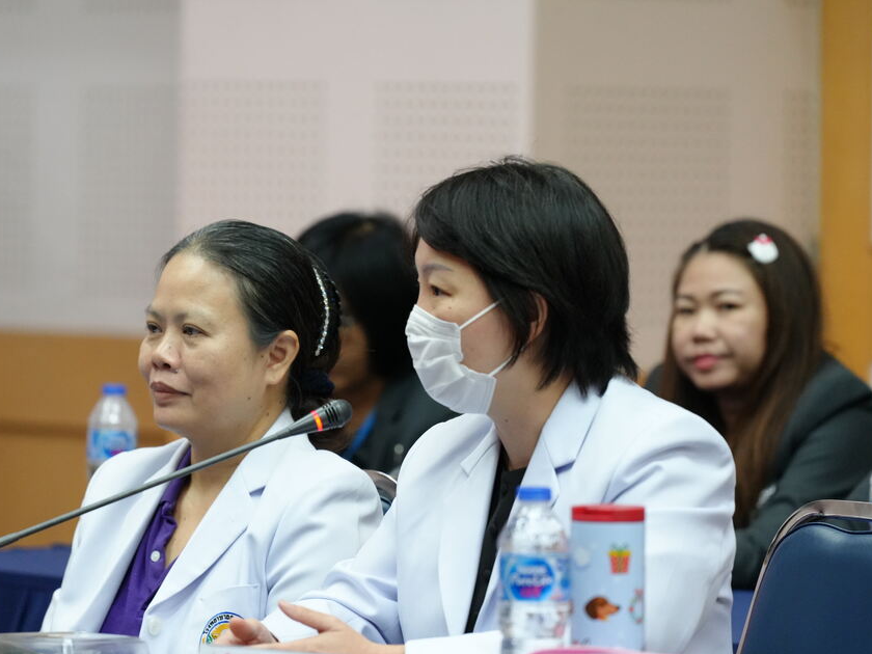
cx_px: 439
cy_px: 345
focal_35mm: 229
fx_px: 5769
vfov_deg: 6.5
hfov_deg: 8.6
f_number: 4.5
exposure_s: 1/200
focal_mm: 200
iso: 5000
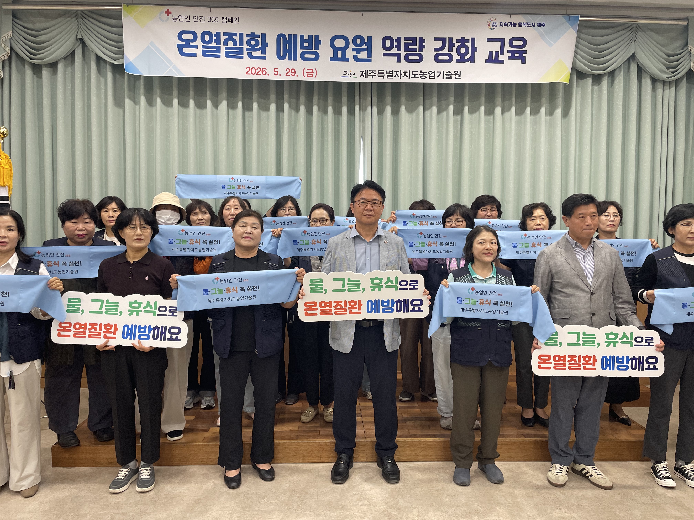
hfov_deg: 67.3
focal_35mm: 26
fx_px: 521
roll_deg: -0.5
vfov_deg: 53.1
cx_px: 347
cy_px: 260
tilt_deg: -3.1
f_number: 1.6
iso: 125
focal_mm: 4.2
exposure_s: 1/120
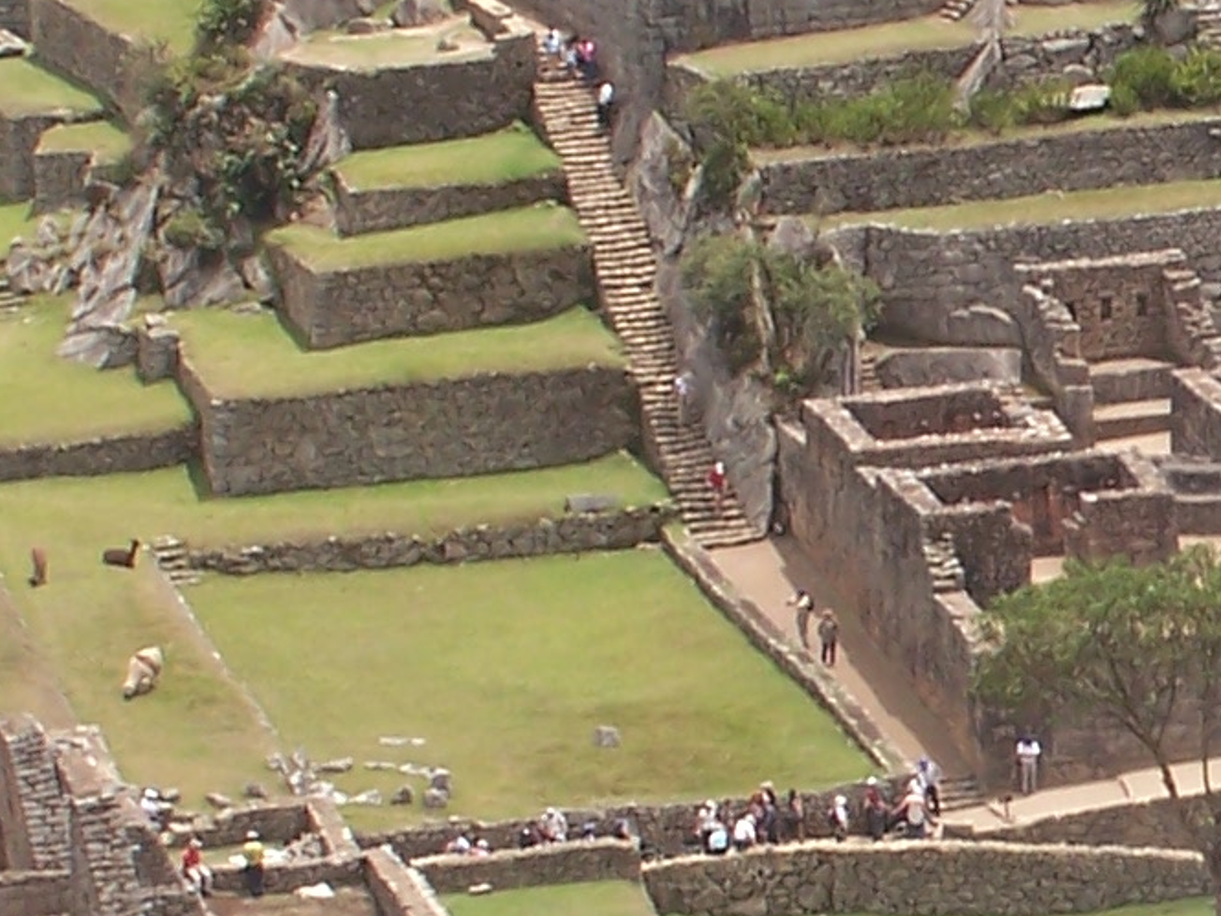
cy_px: 589
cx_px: 1799
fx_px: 8185
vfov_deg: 6.4
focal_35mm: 232
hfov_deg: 8.4
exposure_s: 1/350
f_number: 4.5
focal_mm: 11.1
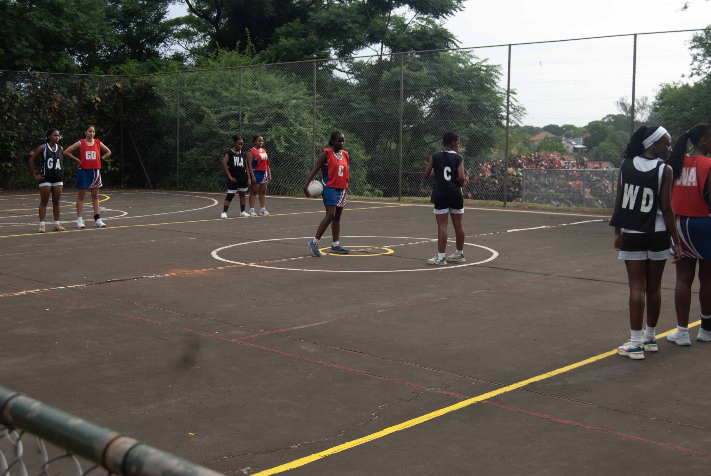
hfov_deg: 42.3
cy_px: 238
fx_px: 920
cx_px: 356
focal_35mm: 46
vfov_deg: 29.0
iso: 100
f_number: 6.3
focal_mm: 31
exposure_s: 1/160
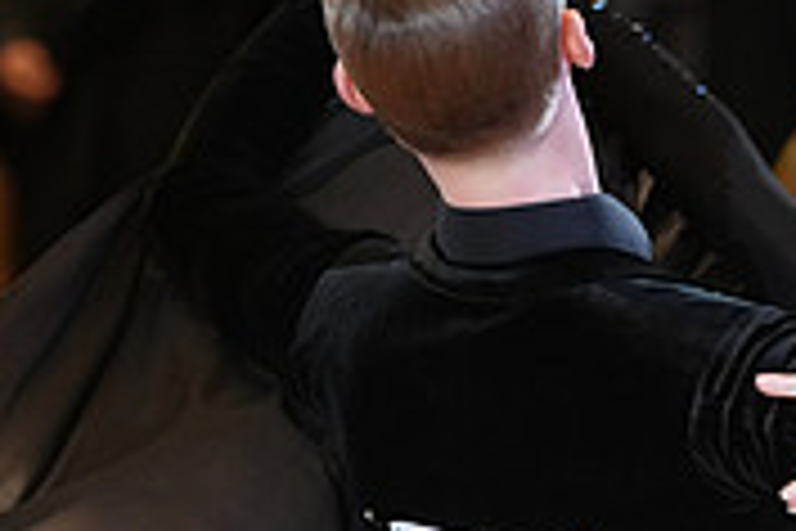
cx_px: 758
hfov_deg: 3.3
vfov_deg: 2.2
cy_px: 850
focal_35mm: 621
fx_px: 13730
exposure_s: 1/250
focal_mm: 189
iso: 2000
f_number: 4
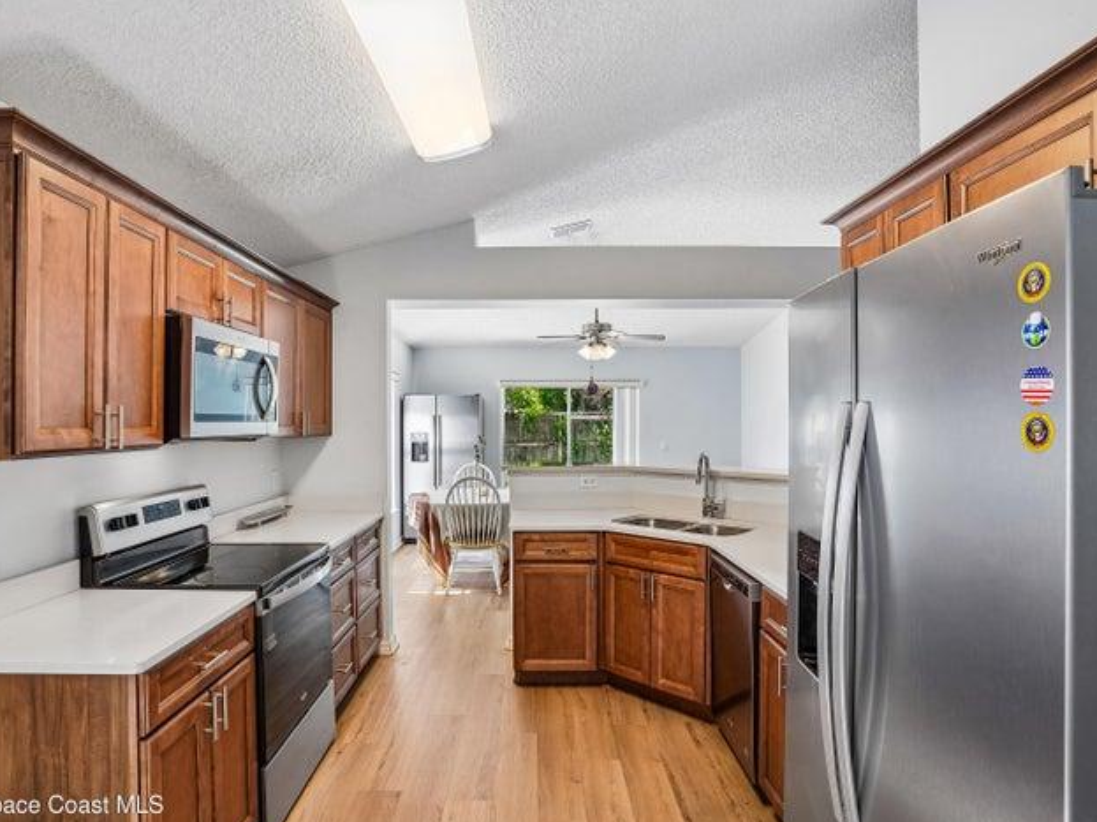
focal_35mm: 20
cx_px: 528
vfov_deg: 65.9
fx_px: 634
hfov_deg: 81.7
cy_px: 421
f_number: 9
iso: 400
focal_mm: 18
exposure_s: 1/30
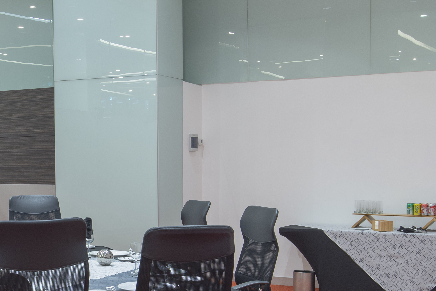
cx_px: 65
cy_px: 244
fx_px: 824
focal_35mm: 68
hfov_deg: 28.8
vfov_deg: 19.8
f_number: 11
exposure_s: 1.3
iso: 200
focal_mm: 30
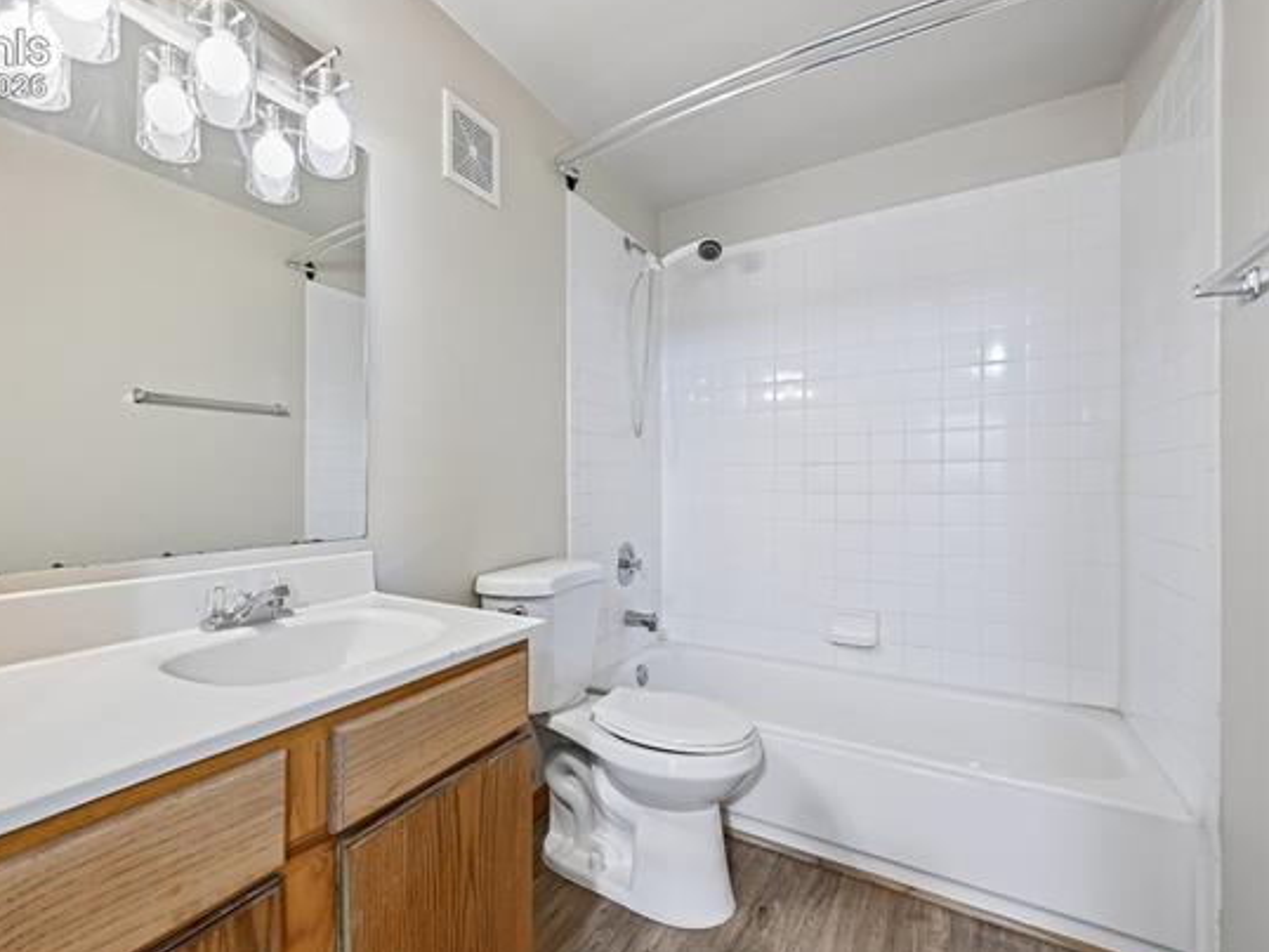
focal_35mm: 16
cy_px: 469
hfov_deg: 93.4
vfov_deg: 78.1
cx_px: 517
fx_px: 587
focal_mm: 14
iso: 400
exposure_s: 1/3.33
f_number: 10
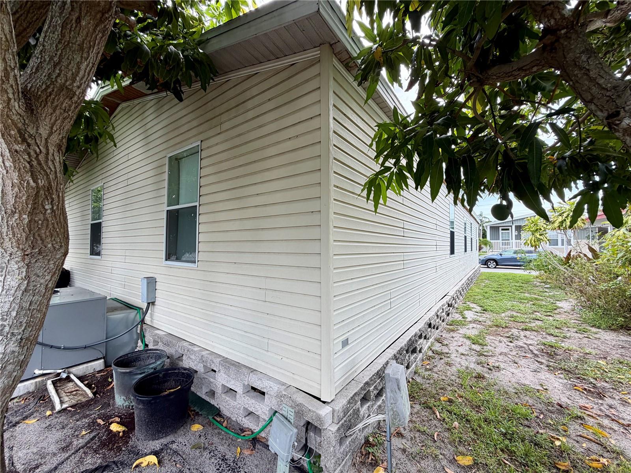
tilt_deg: +2.8
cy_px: 236
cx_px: 316
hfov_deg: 102.1
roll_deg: +0.2
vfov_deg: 85.7
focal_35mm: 14
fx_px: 255
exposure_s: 1/236
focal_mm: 2.22
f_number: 2.2
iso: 40
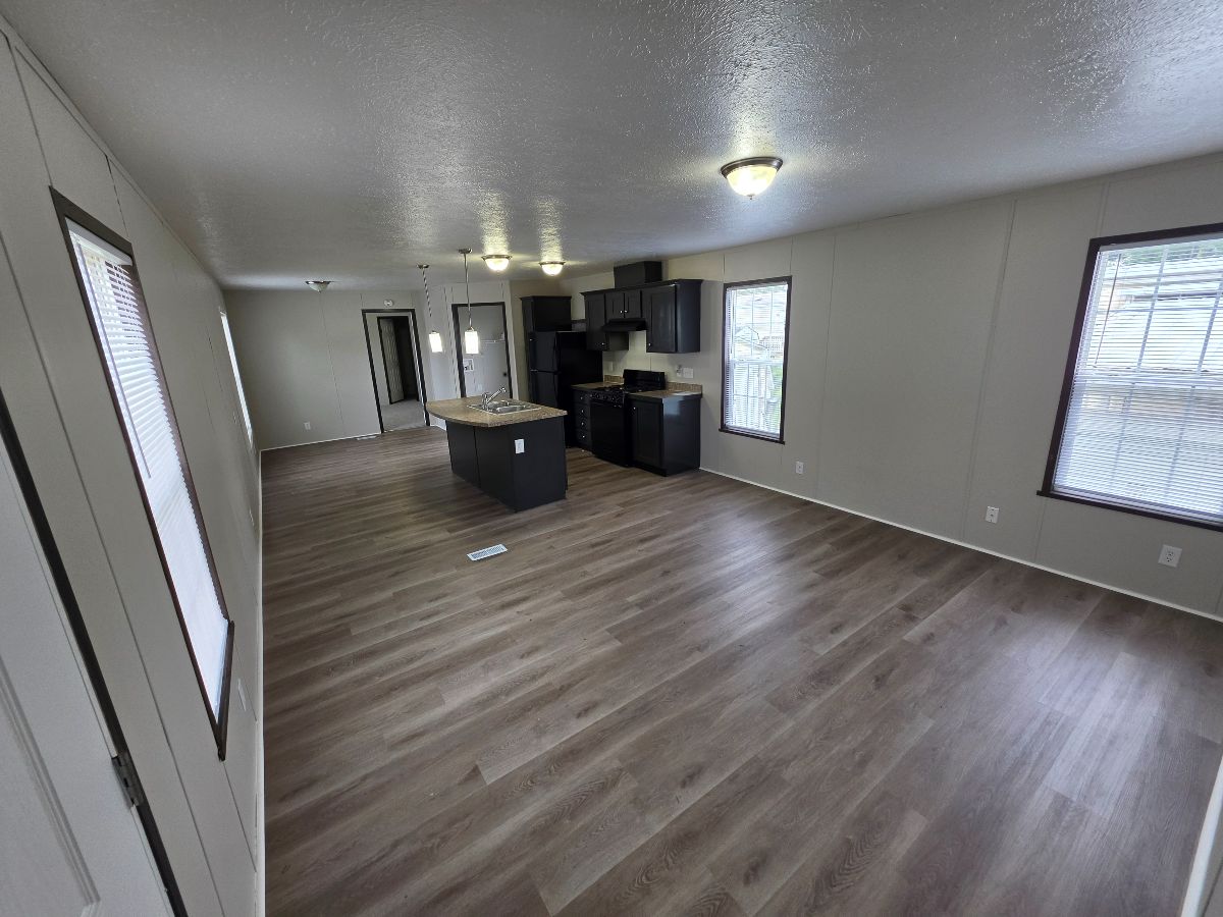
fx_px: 459
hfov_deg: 106.2
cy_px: 458
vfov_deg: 89.9
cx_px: 612
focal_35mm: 13
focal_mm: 2.2
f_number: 1.9
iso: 64
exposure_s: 1/120
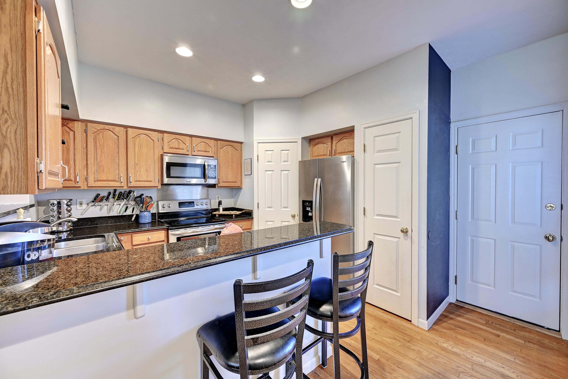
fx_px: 221
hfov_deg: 104.3
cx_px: 284
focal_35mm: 14
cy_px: 190
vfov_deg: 81.2
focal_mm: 14
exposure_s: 1/1.67
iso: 250
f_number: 8
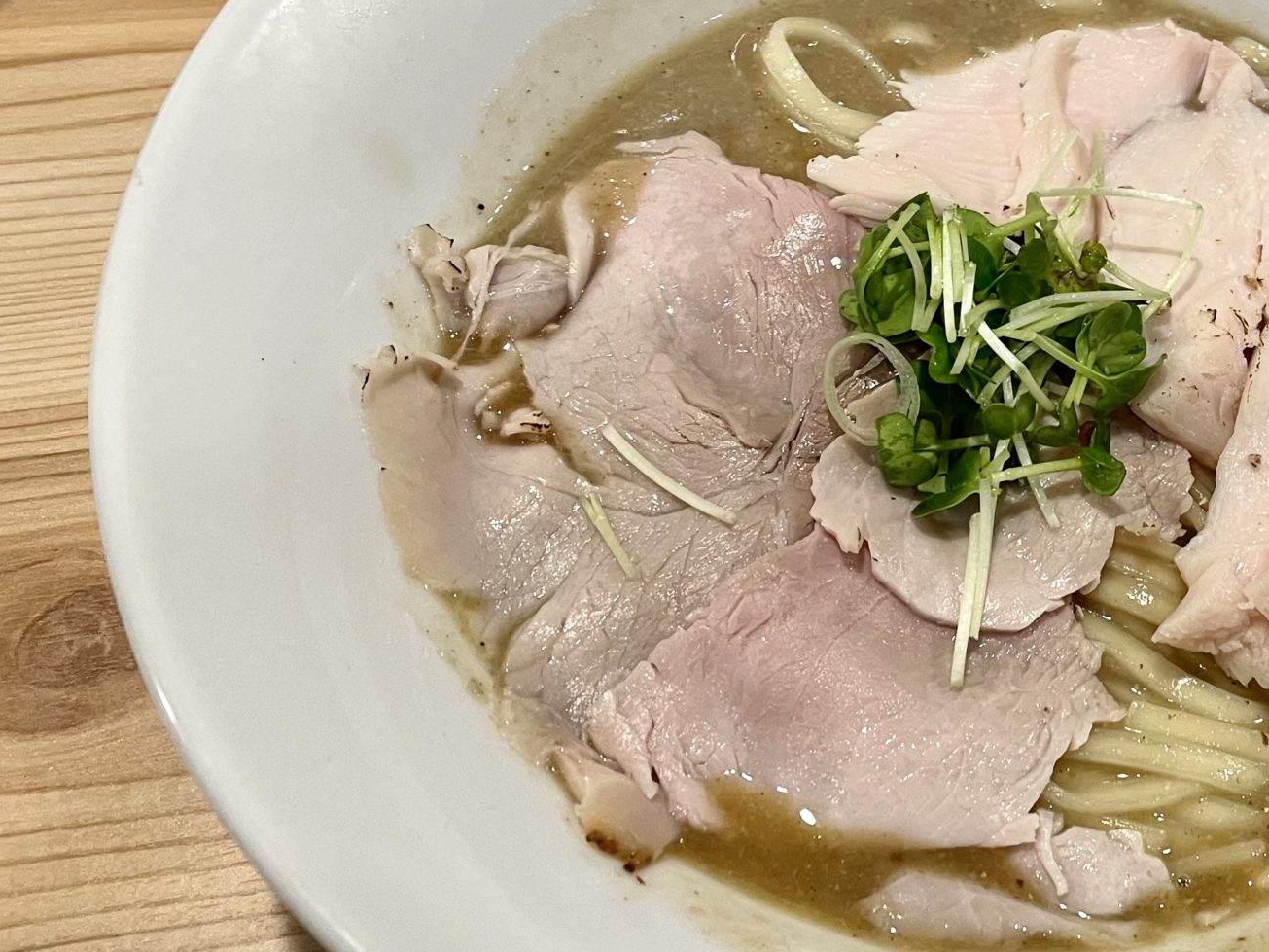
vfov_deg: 28.4
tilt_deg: -54.8
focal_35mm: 51
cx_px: 1231
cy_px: 329
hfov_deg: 34.5
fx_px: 1870
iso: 80
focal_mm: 4.2
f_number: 1.6
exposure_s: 1/60
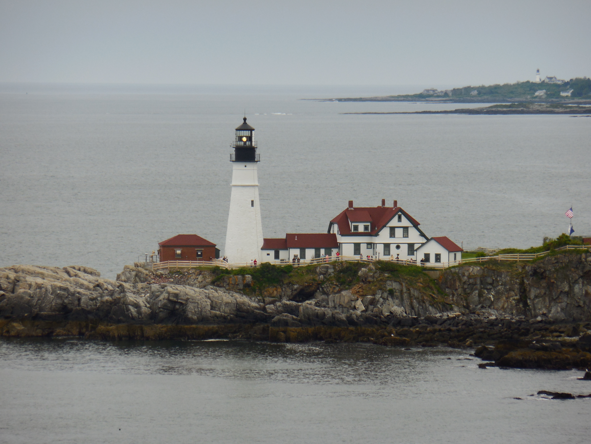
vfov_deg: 5.0
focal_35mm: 300
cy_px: 222
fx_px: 5122
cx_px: 296
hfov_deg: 6.6
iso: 125
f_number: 6.5
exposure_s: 1/125
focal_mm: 54
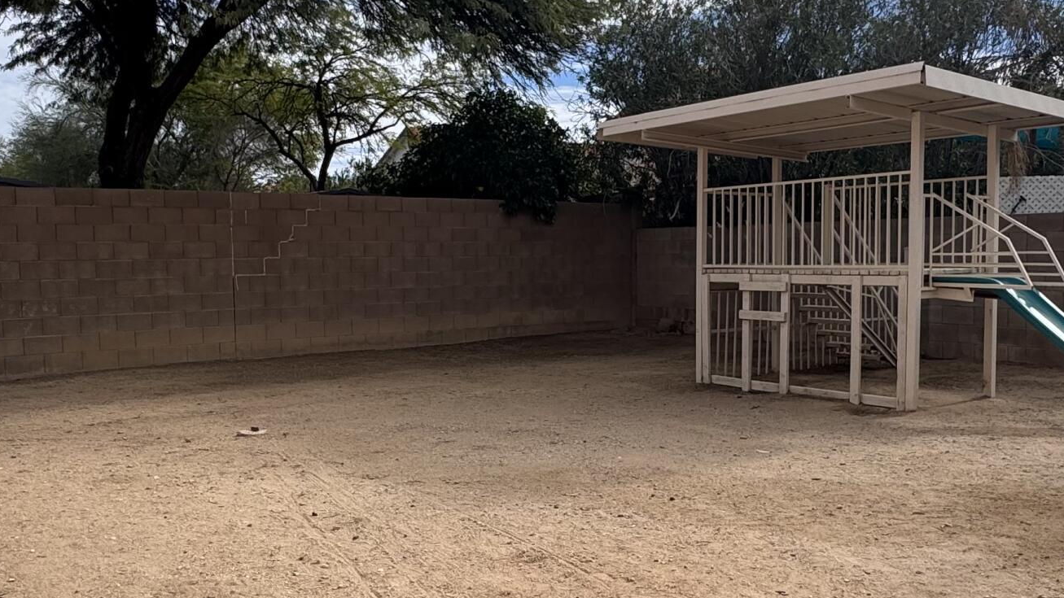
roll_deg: +0.6
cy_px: 328
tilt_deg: -4.2
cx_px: 535
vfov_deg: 33.7
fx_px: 987
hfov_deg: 56.6
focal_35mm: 35
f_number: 2.2
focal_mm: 2.22
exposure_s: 1/1567
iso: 50
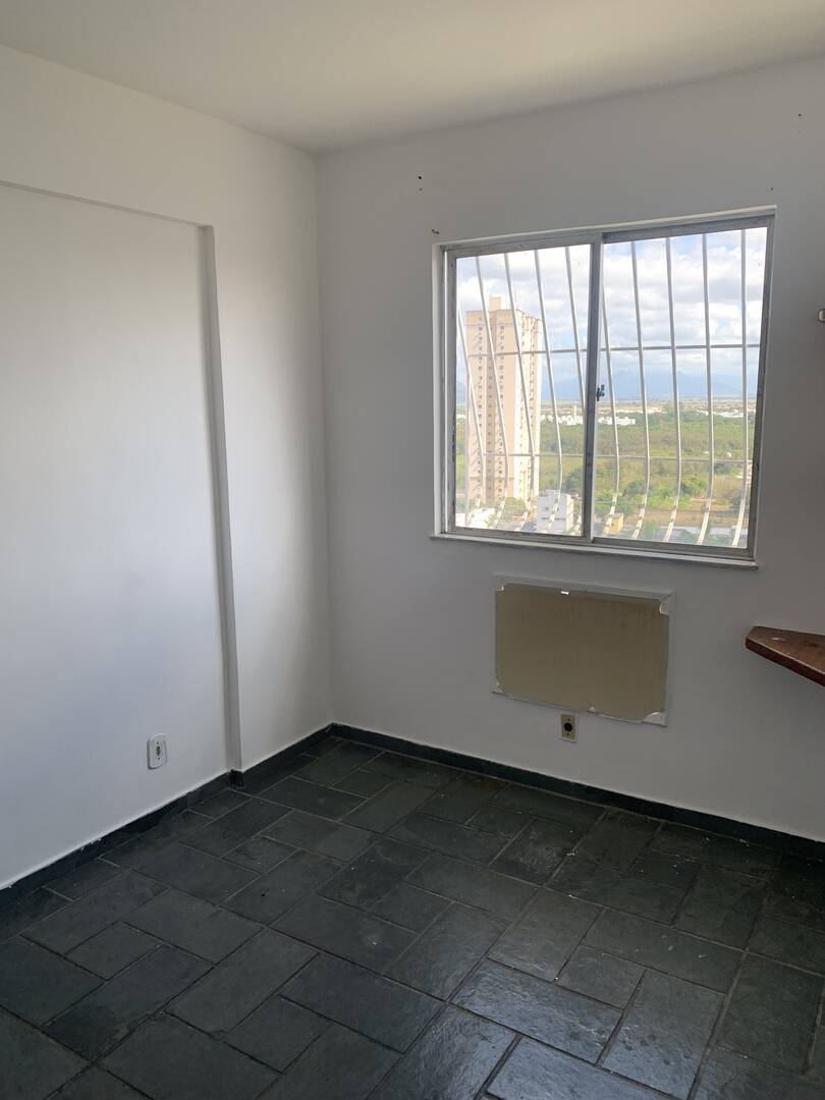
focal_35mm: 26
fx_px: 826
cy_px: 550
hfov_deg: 53.1
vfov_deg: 67.3
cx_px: 412
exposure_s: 1/232
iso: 25
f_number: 1.8
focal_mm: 4.25
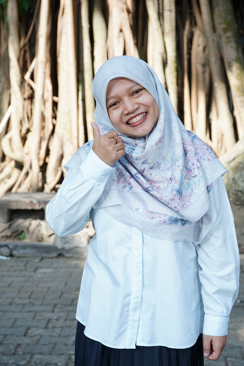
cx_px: 122
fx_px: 661
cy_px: 194
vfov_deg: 31.0
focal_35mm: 65
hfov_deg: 20.9
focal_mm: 61
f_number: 6.3
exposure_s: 1/125
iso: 160
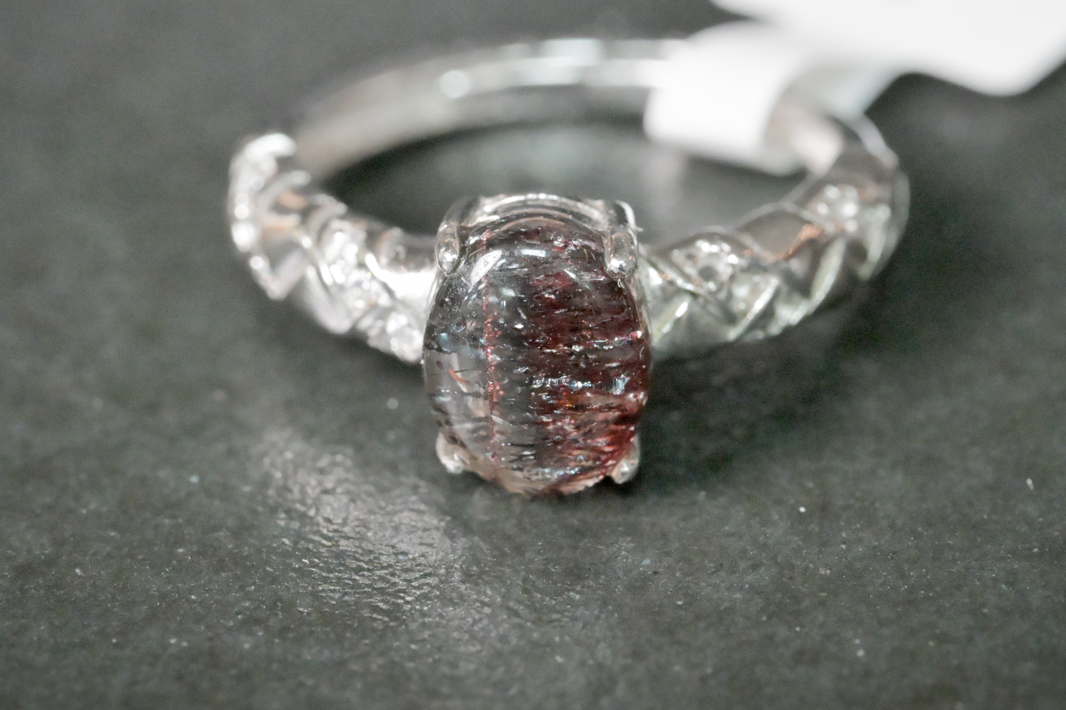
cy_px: 234
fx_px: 4856
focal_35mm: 164
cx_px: 515
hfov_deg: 12.5
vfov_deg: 8.4
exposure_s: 1/125
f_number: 16
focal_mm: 105
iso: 9000
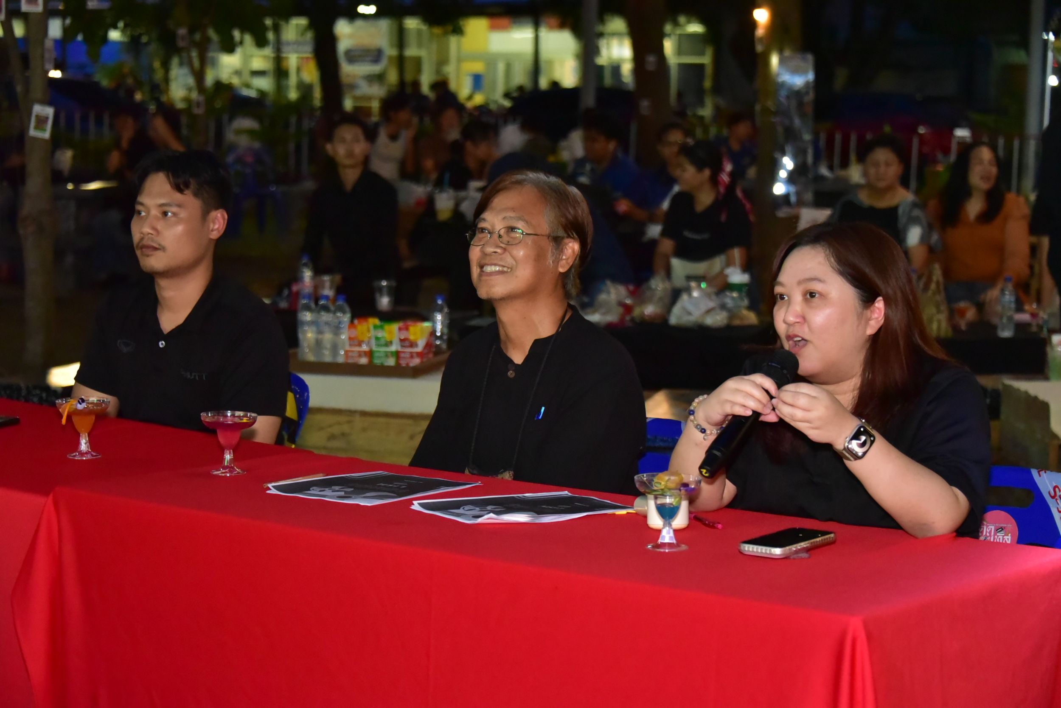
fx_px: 2418
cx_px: 530
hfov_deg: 24.8
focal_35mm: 82
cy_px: 354
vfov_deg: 16.7
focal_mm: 82
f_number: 5.6
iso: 6400
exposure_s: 1/200
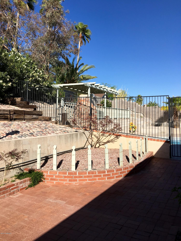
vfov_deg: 61.7
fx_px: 202
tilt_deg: +0.2
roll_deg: +0.0
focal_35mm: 29
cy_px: 120
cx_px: 90
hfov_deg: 48.2
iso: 25
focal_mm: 4.15
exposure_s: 1/1832
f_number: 2.2
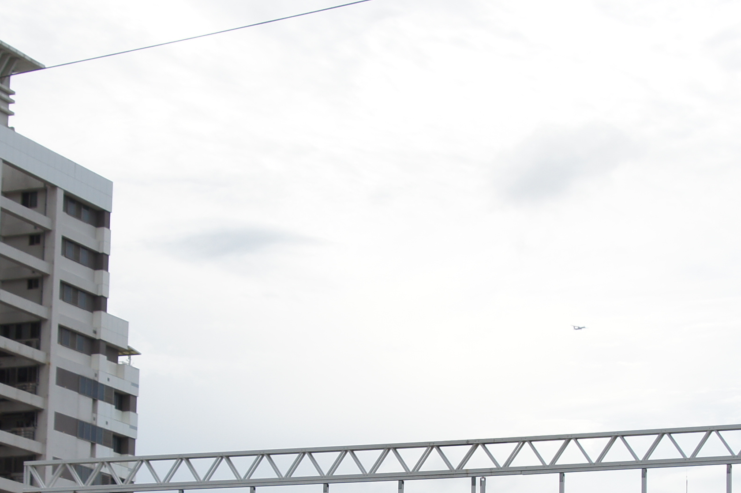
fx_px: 2344
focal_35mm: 114
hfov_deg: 18.0
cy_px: 499
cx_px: 373
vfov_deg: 11.9
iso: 100
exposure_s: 1/160
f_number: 7.1
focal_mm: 26
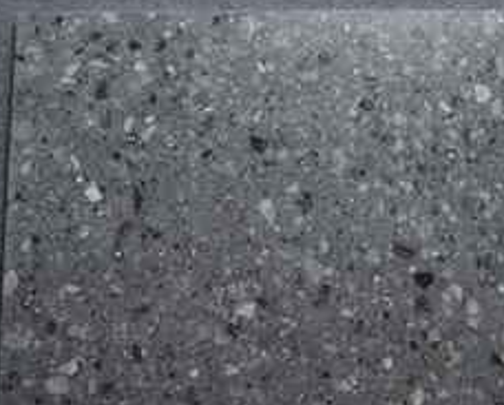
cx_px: 321
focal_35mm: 61
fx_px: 911
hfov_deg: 30.8
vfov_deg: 24.9
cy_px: 282
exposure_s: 1/100
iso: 100
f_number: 6.3
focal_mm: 22
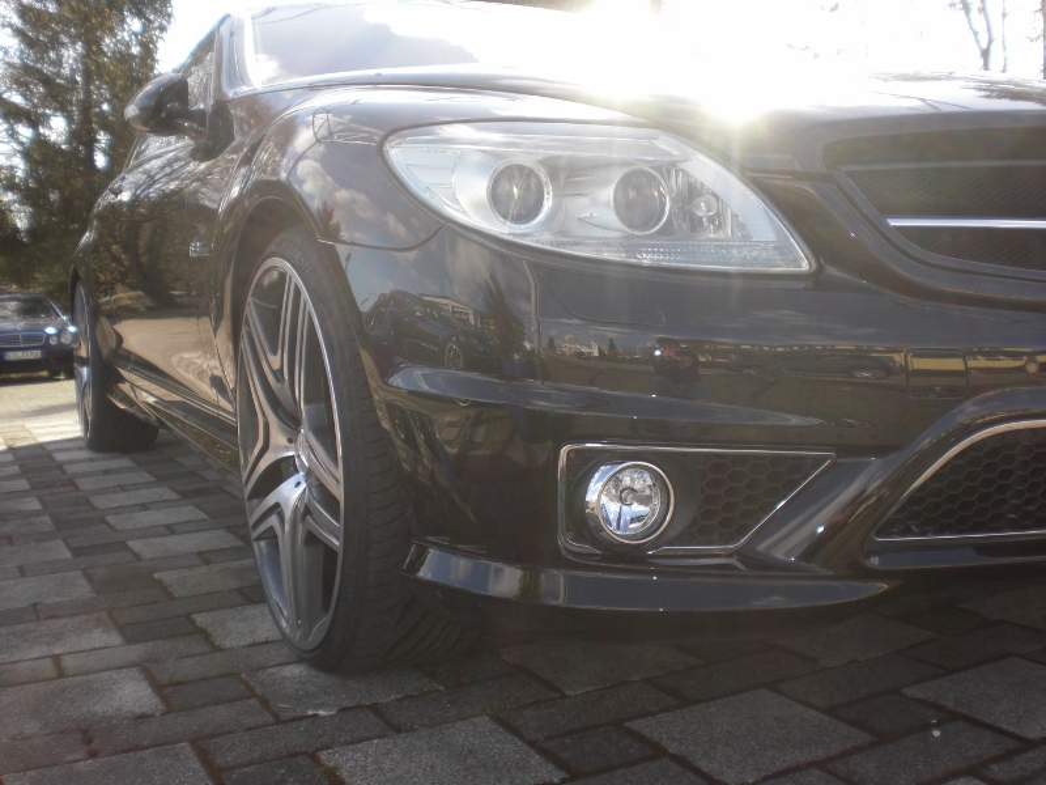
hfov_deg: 49.0
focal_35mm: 38
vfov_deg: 37.7
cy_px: 392
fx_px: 1148
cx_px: 523
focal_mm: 6.3
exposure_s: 1/320
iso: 64
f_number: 3.1
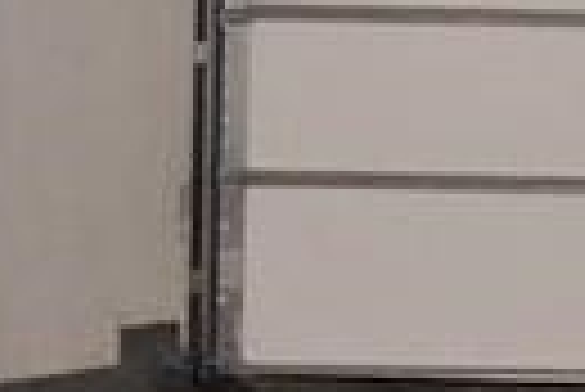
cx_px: 662
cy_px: 45
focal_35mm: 148
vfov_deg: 9.3
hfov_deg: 13.5
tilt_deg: -2.0
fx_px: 2408
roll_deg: -0.7
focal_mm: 4.15
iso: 64
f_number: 2.2
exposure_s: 1/4
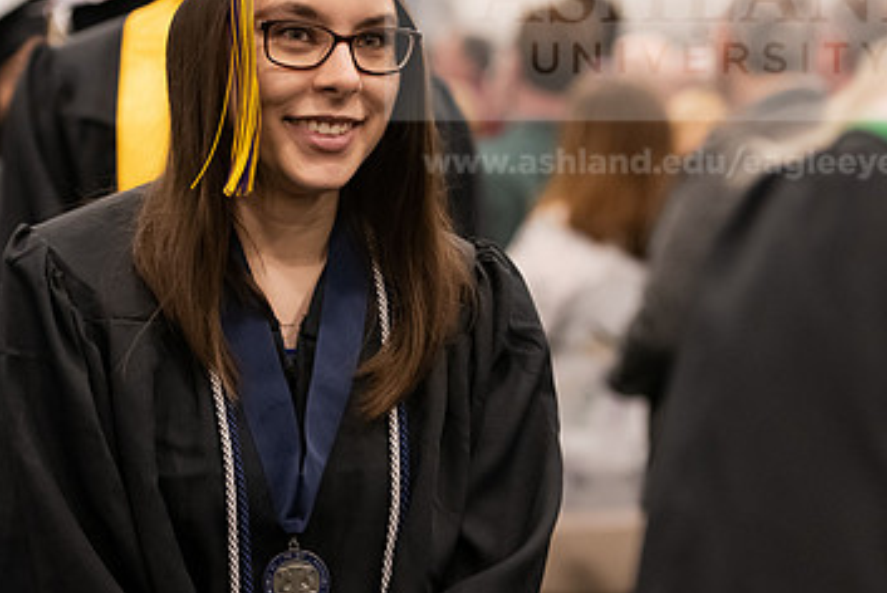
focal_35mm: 156
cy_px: 215
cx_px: 309
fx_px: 3847
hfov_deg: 13.1
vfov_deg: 8.8
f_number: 3.2
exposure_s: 1/200
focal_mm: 95
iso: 3200
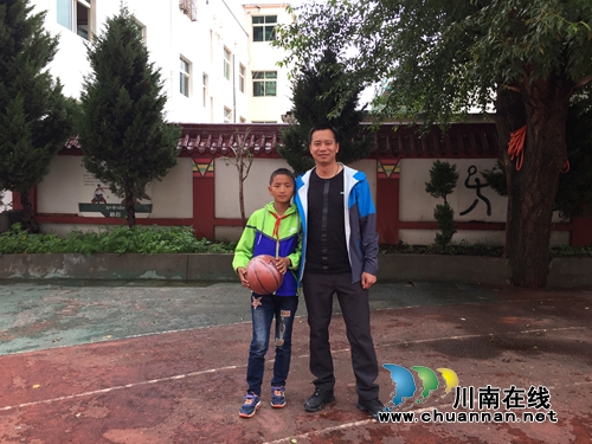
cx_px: 296
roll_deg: -0.7
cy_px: 222
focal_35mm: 29
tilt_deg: -4.5
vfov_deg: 48.2
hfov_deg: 61.7
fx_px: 496
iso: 32
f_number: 2.2
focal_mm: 4.15
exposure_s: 1/276
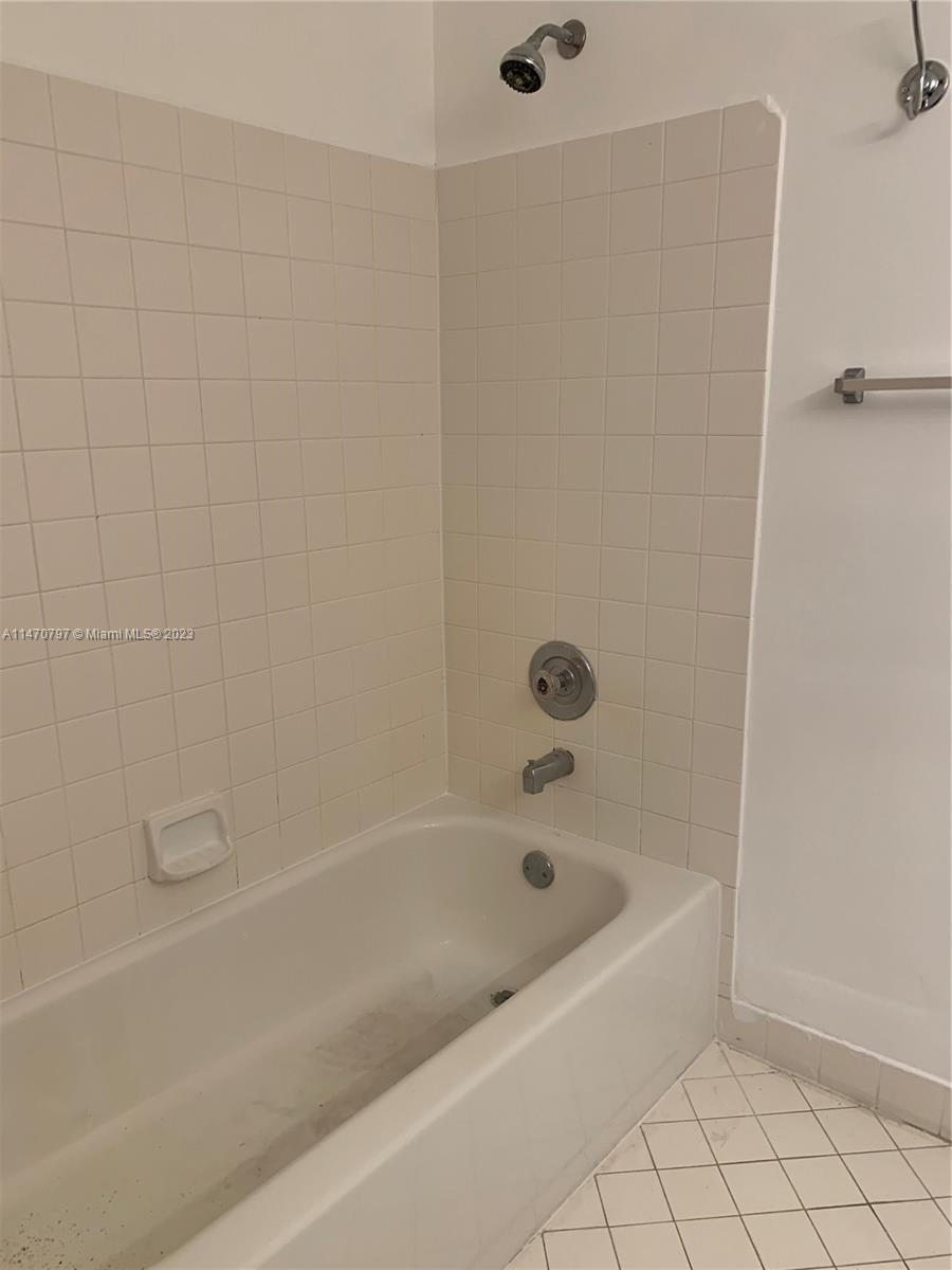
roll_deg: +0.2
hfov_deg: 53.1
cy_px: 635
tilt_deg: -14.6
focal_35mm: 26
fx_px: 953
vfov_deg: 67.3
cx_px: 476
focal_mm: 4.25
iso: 80
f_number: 1.8
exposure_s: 1/60
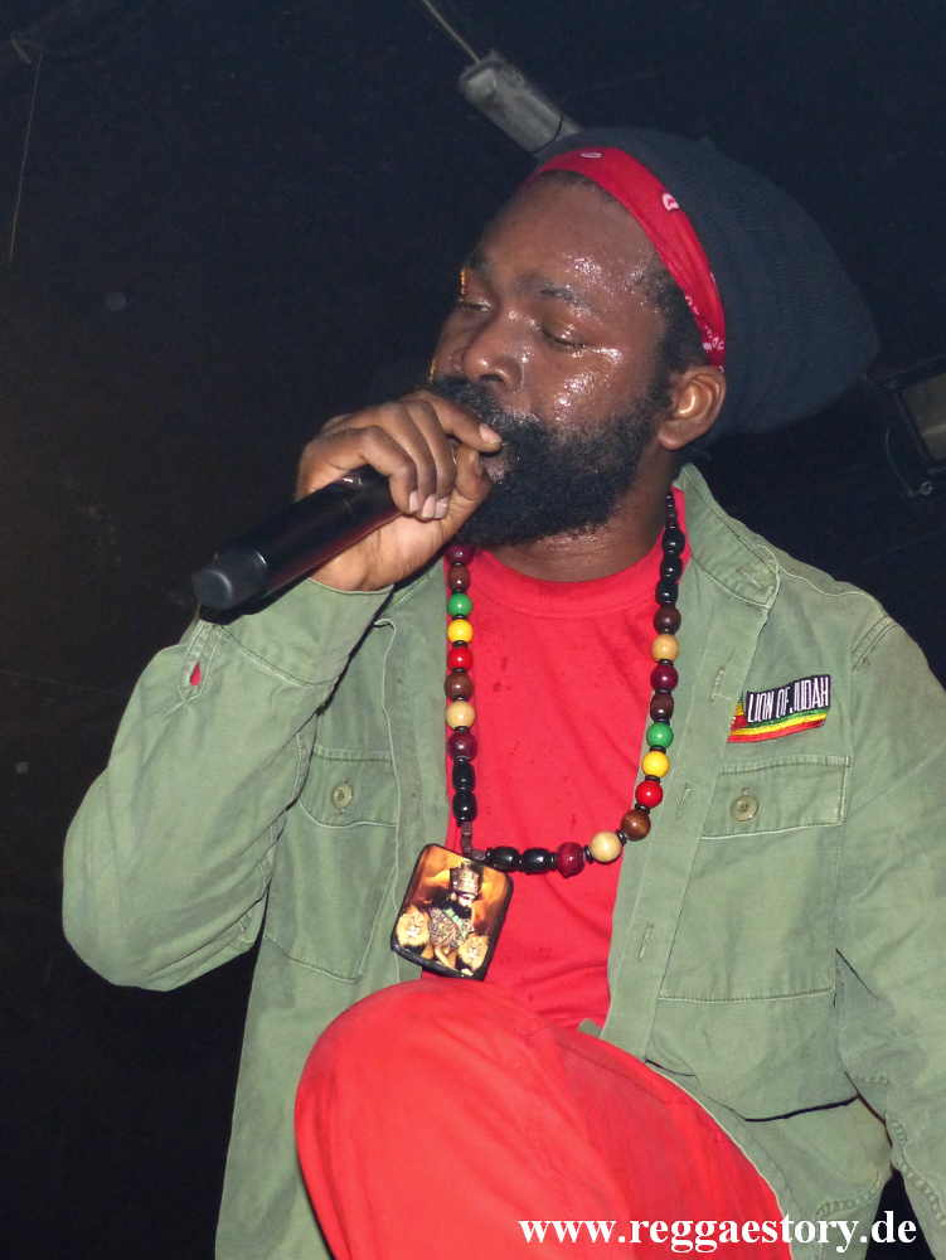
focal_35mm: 42
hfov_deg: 34.4
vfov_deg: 44.8
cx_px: 473
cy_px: 630
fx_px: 1529
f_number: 2.8
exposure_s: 1/160
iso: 400
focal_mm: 7.6
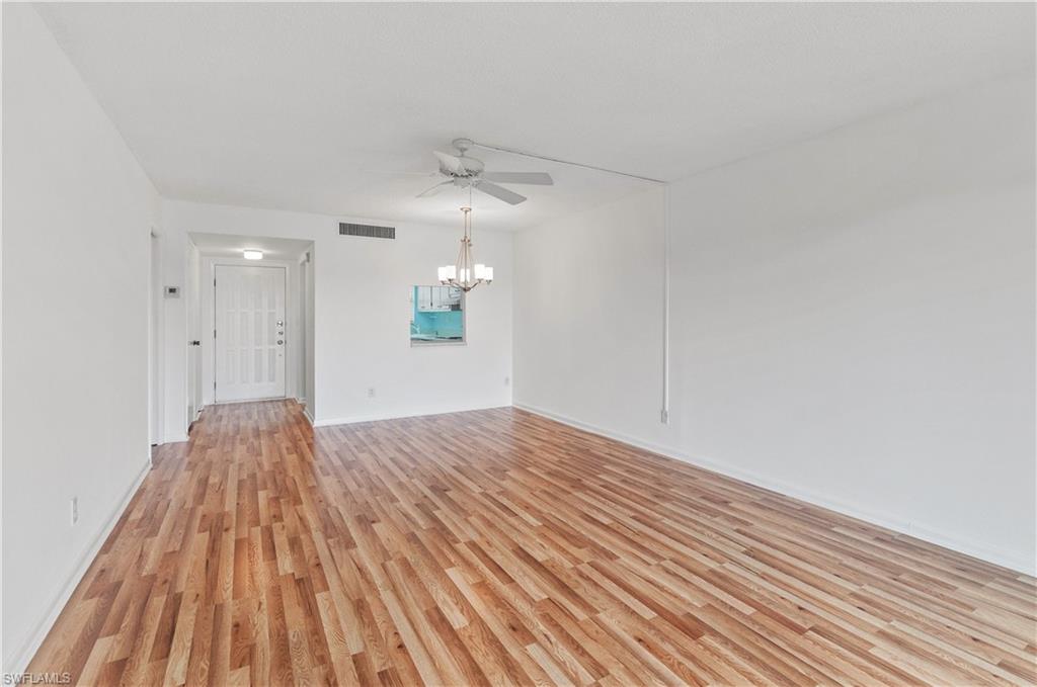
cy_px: 344
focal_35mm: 15
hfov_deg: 100.5
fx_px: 431
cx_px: 518
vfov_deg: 77.1
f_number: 8
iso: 200
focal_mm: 10
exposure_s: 1/20
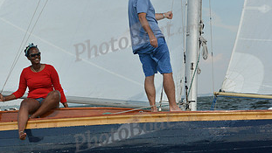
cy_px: 97
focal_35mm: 137
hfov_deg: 15.5
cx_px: 29
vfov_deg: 8.9
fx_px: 988
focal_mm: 70
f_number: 7.1
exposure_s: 1/1250
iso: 1000
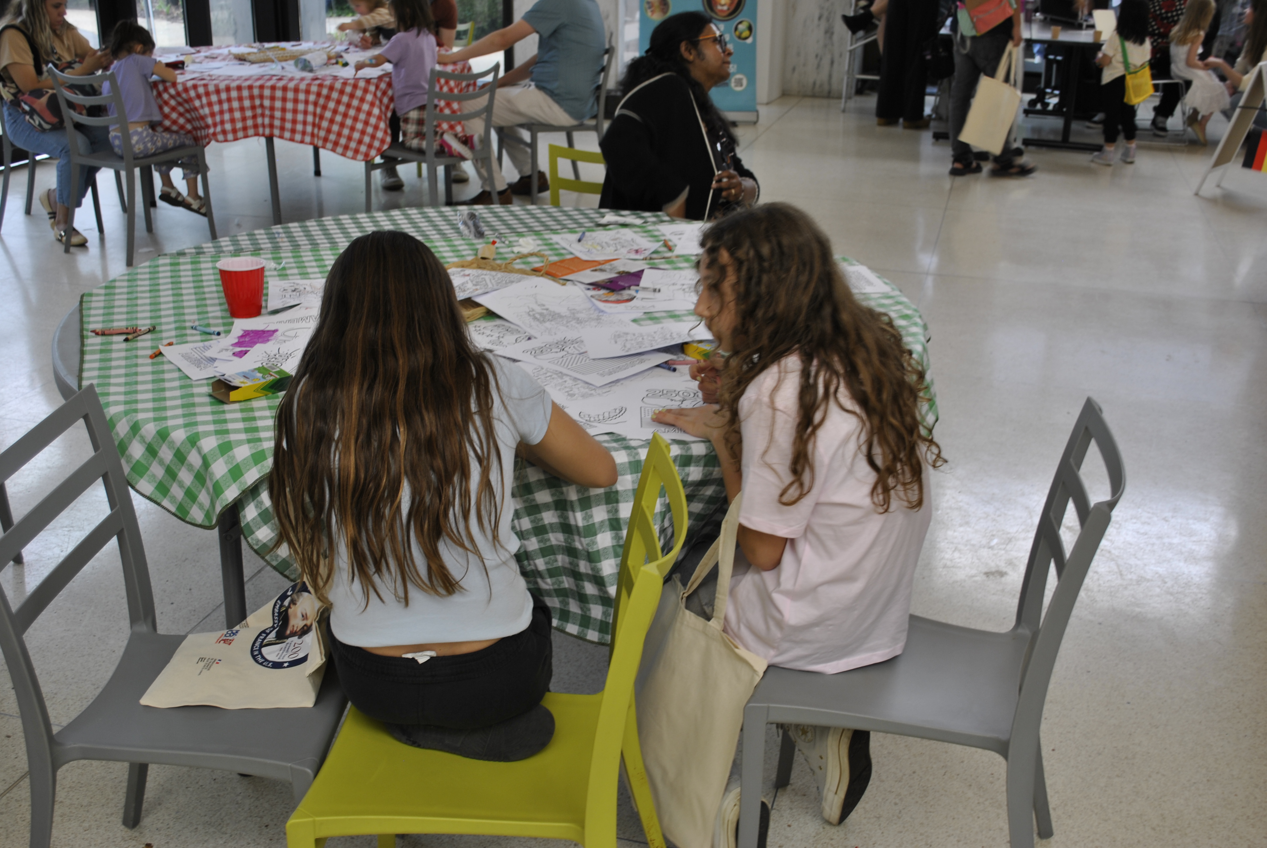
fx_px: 1374
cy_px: 424
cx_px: 634
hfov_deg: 49.5
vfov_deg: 34.3
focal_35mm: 39
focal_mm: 26
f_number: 5
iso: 100
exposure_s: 1/13
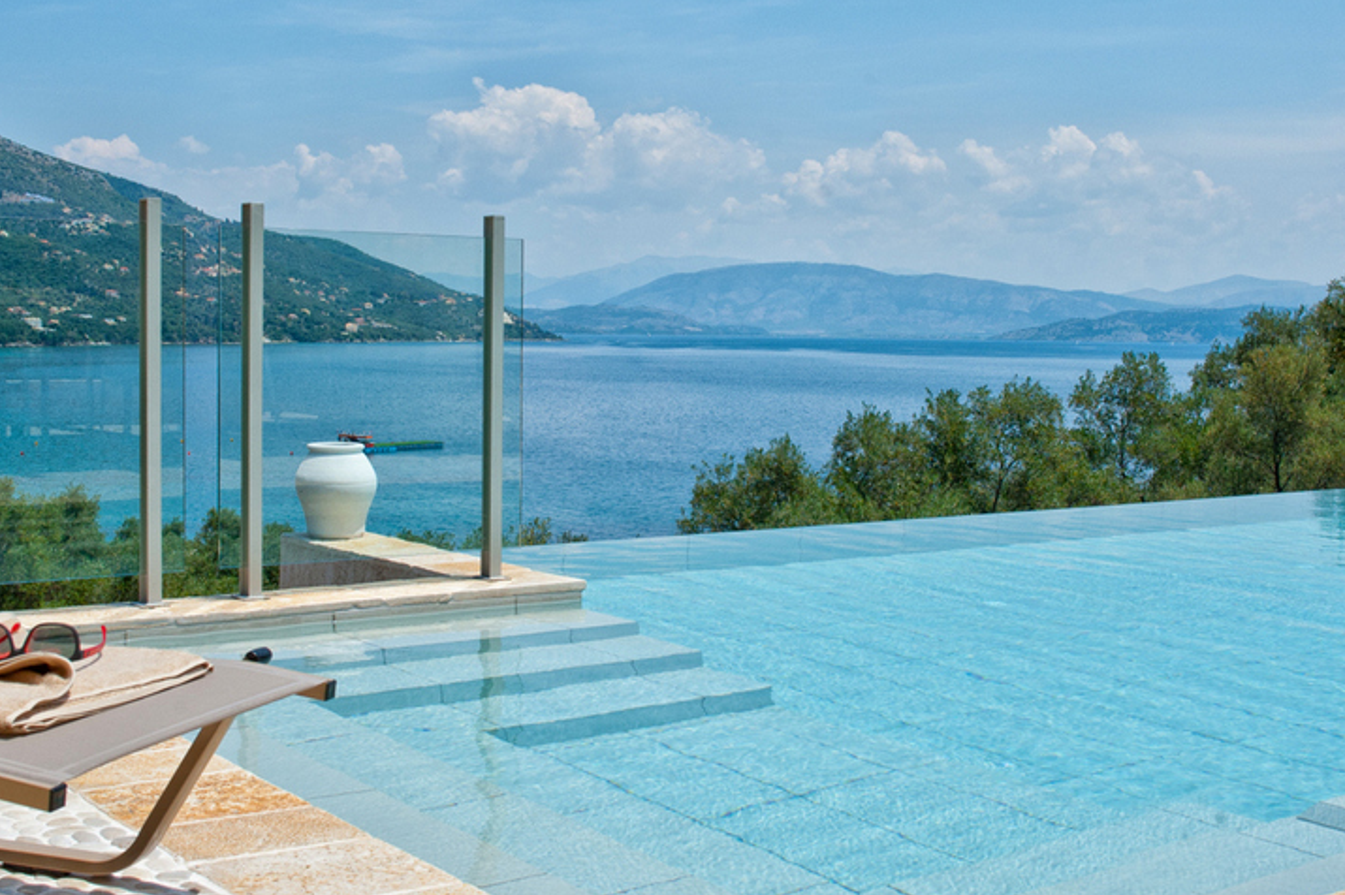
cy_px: 420
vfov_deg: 28.6
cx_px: 666
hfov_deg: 41.9
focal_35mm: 47
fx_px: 1755
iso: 200
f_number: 14
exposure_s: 1/640
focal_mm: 28
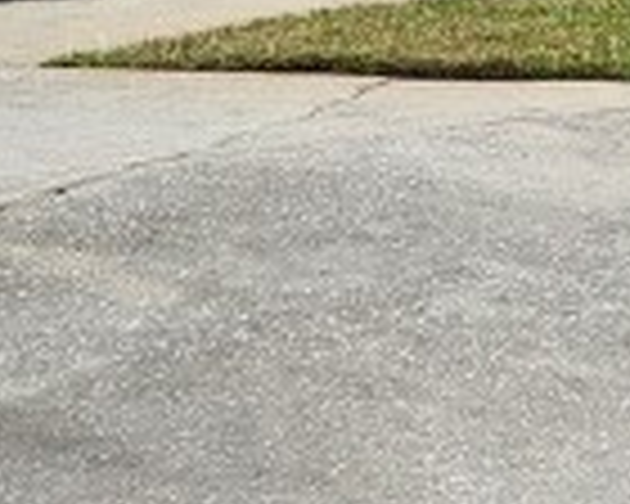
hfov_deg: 11.7
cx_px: 549
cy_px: -351
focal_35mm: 164
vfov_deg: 9.1
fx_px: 3058
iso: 20
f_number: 1.8
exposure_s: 1/917
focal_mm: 5.4
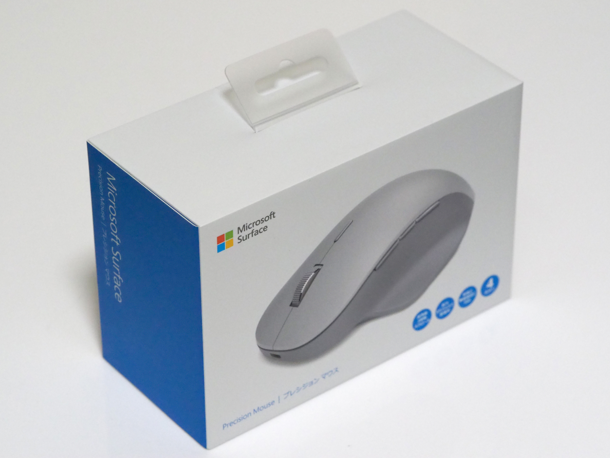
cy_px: 229
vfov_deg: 12.2
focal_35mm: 121
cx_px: 306
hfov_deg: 16.3
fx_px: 2132
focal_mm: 60
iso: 3200
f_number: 5.6
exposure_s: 1/125
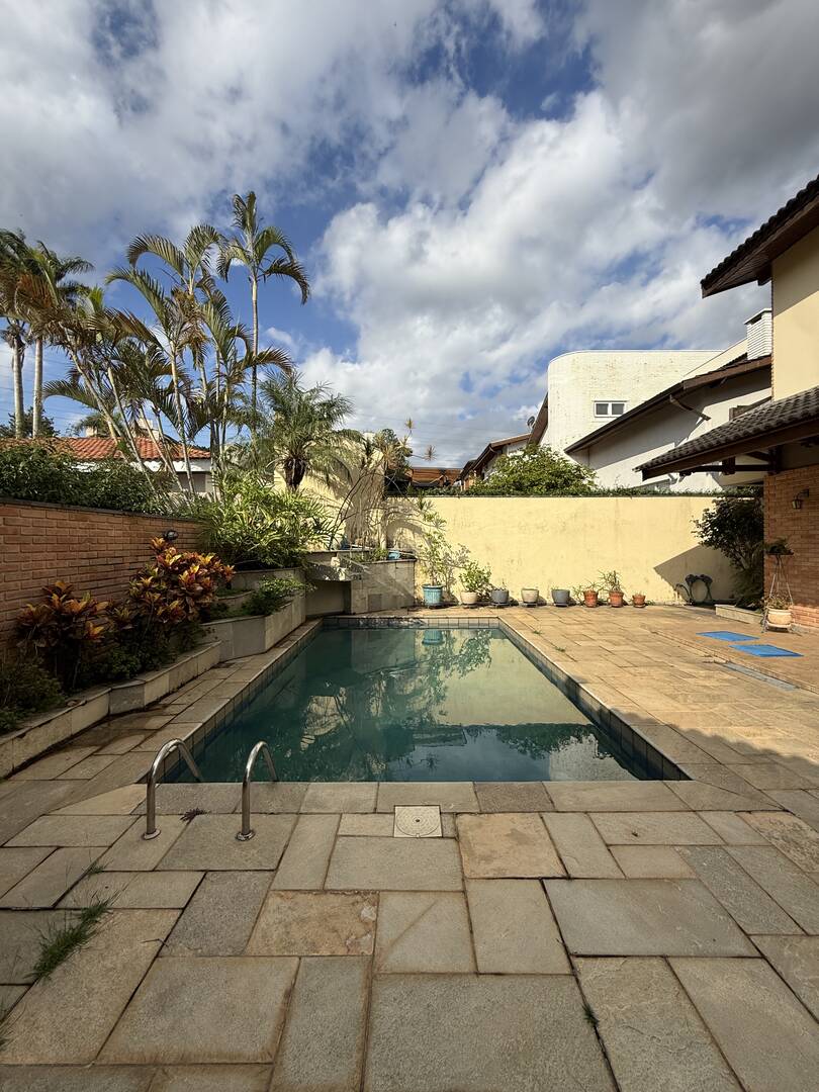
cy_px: 546
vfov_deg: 102.1
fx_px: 442
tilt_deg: -0.2
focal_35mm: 14
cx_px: 410
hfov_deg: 85.7
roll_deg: -0.8
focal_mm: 2.22
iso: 50
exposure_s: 1/2976
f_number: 2.2
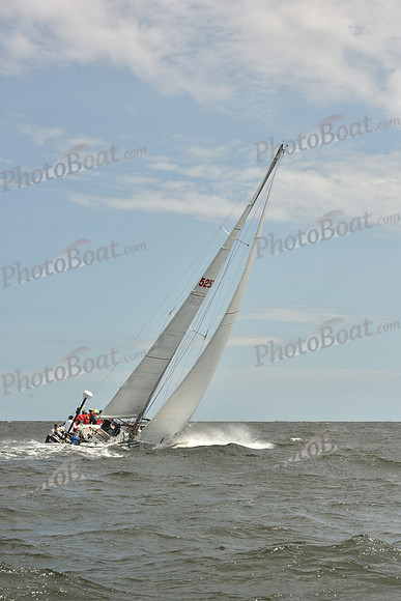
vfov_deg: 28.8
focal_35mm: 70
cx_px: 200
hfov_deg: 19.5
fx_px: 1169
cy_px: 300
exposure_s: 1/800
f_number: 10
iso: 250
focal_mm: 70
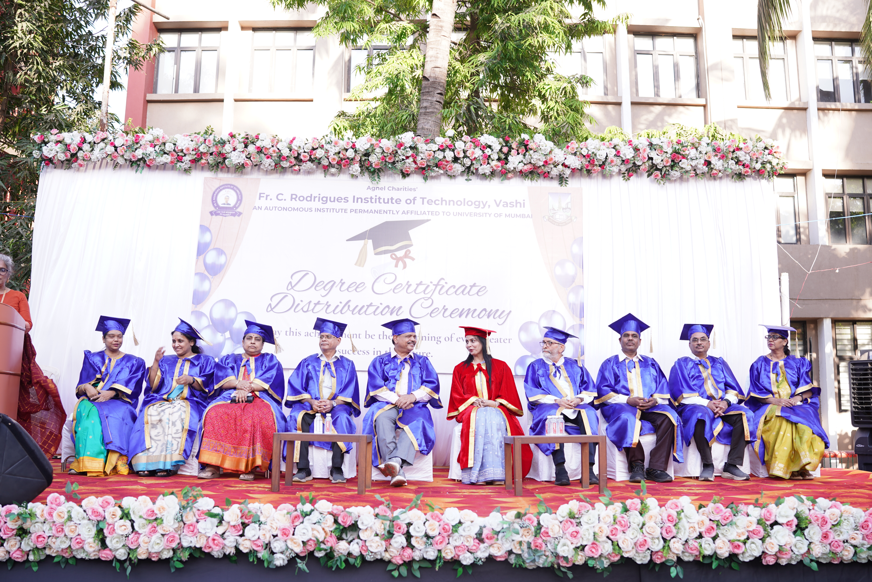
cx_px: 436
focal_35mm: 35
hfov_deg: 54.4
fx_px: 848
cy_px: 291
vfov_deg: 37.9
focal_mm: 35
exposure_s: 1/125
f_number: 2.8
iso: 100
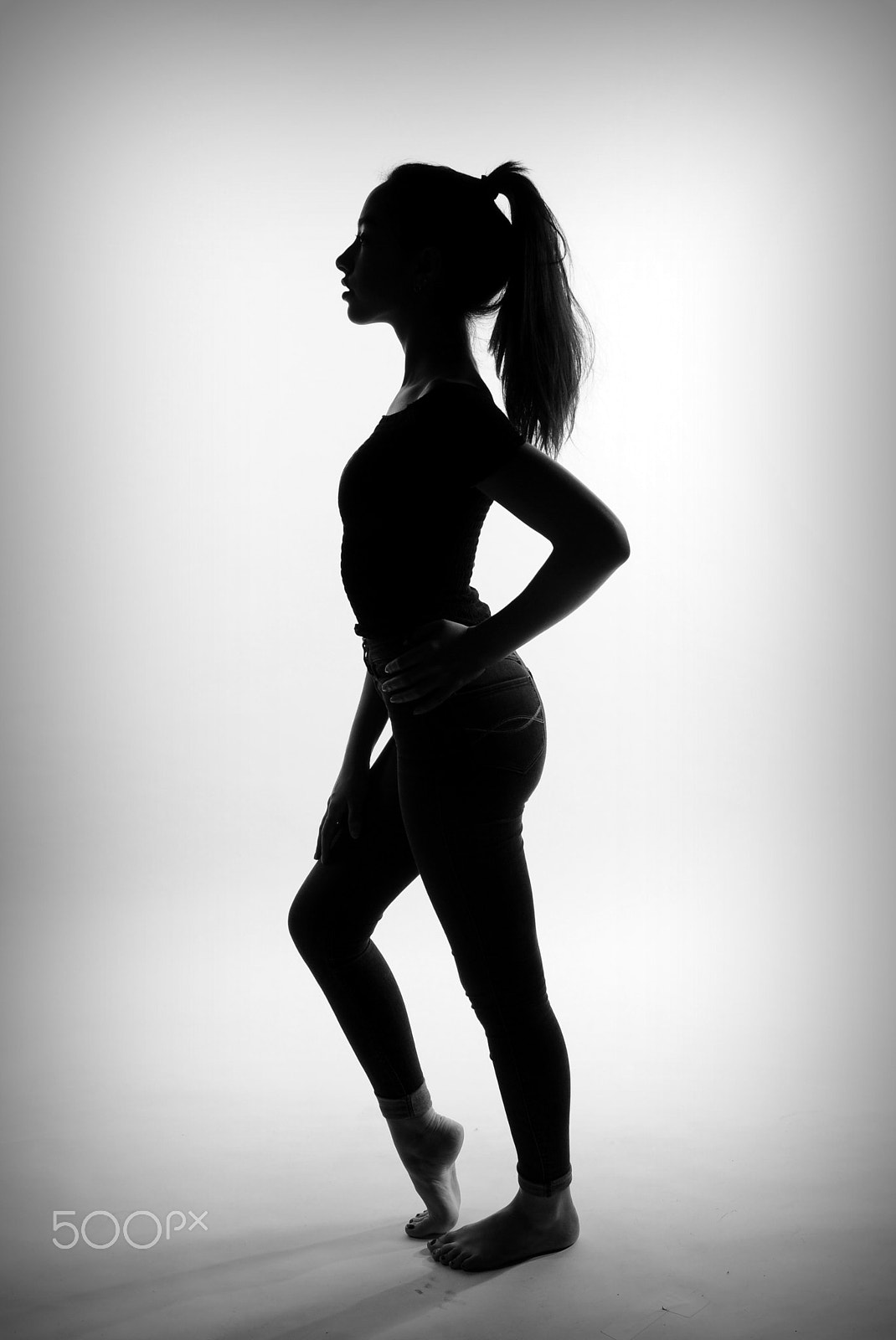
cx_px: 448
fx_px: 1397
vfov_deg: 51.2
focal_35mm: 38
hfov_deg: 35.6
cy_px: 670
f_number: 8
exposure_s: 1/160
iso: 200
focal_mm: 25
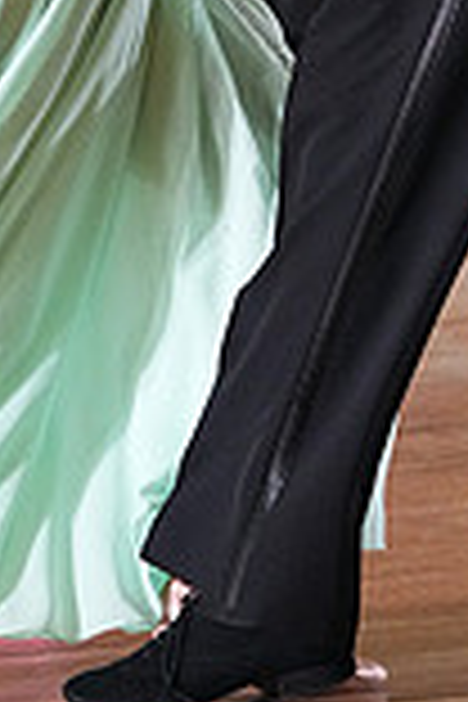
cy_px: -414
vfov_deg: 4.4
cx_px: 218
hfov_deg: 3.0
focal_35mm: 465
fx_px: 9067
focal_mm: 125
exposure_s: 1/400
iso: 6400
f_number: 4.5
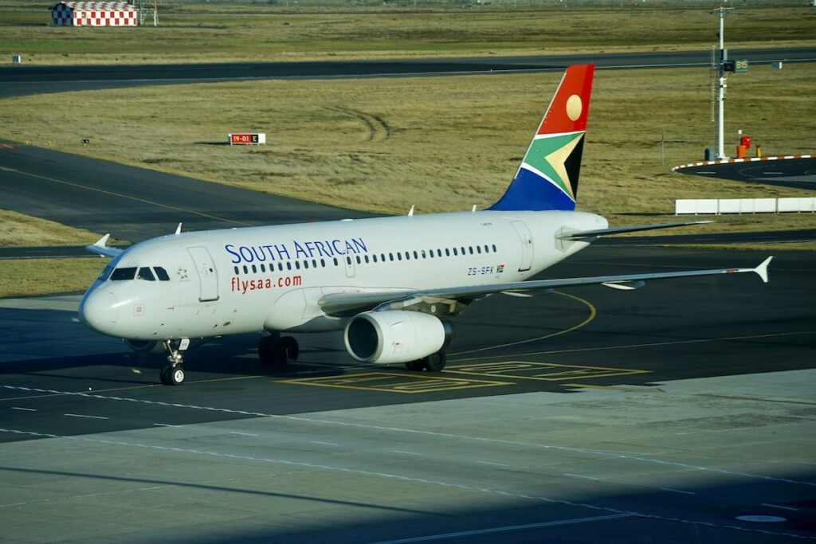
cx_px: 408
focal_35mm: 196
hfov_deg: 10.5
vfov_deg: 7.0
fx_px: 4443
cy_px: 272
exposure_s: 1/1600
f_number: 4
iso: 100
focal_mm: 196
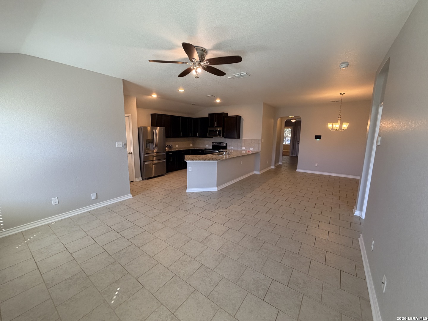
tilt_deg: -8.1
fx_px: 173
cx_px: 214
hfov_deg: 102.1
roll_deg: -0.2
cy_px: 160
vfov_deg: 85.7
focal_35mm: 14
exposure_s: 1/120
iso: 200
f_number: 2.2
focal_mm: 2.22
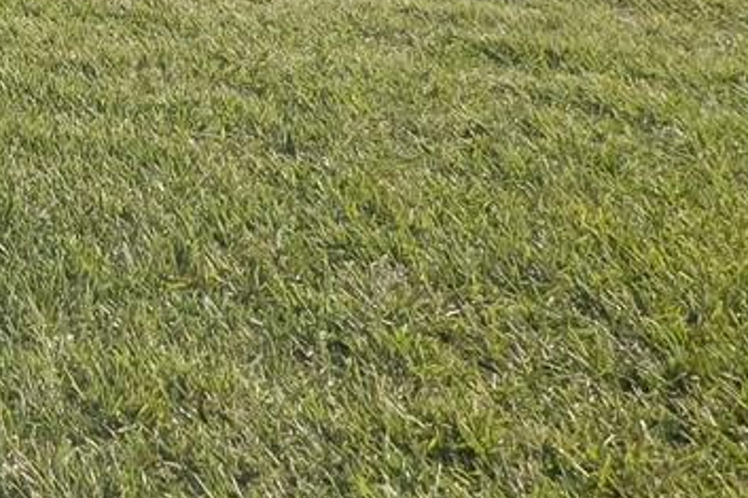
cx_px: -485
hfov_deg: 22.5
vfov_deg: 15.5
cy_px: -557
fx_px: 1371
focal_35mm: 66
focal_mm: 2.22
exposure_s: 1/4700
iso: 50
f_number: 2.2
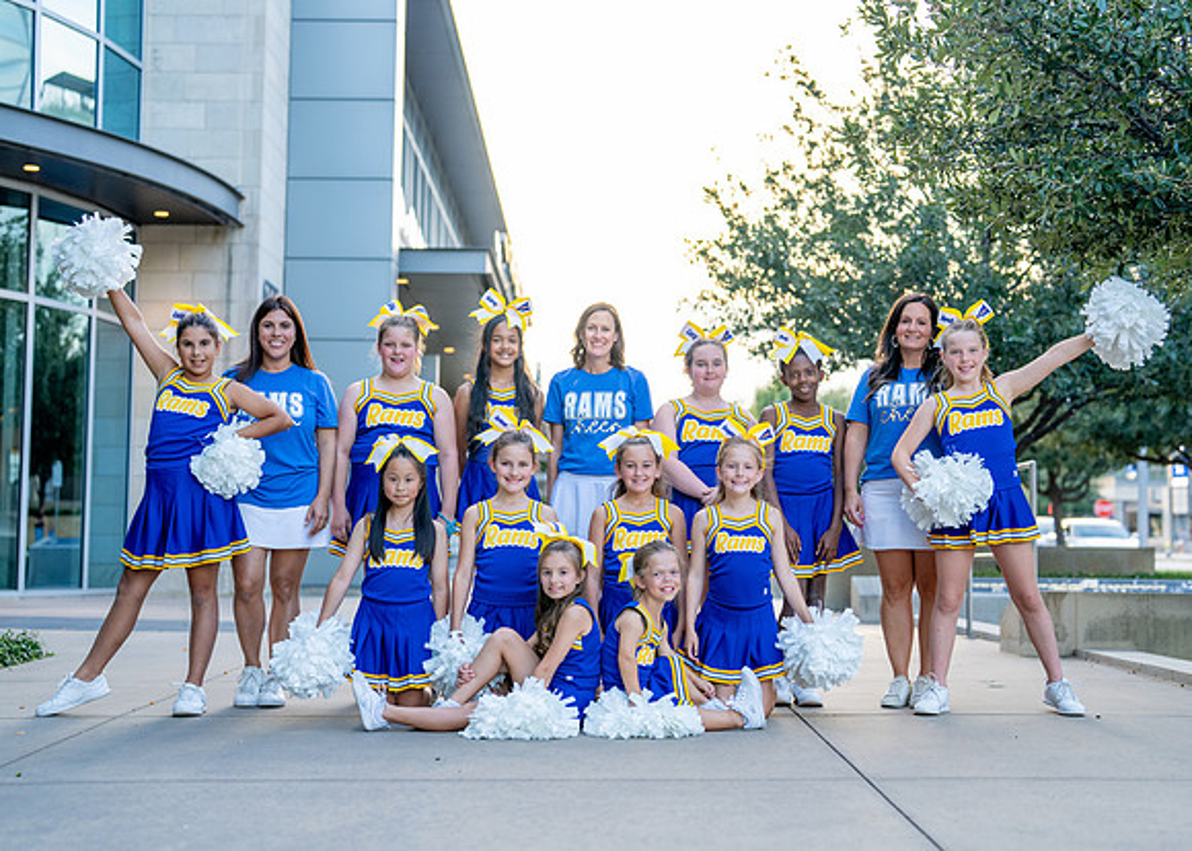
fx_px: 1828
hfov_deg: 36.1
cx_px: 589
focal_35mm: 54
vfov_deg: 26.2
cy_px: 426
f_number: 2
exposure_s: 1/400
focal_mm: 50
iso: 640
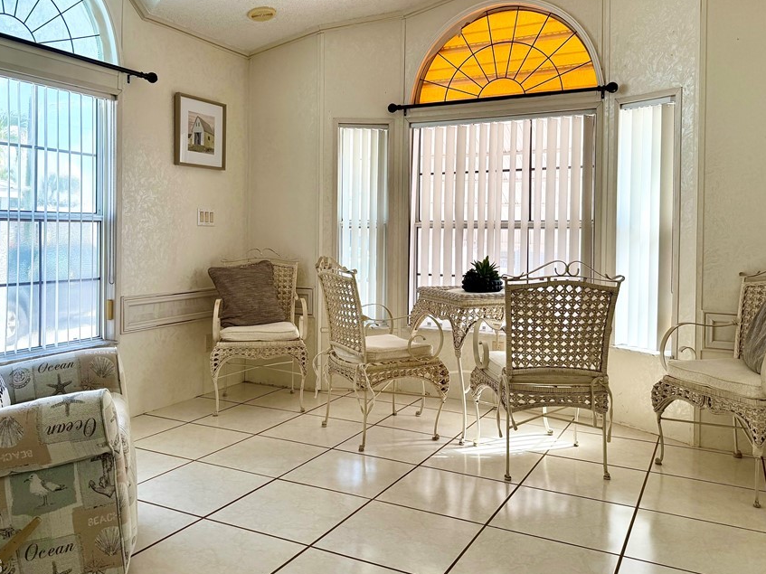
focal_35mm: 29
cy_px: 239
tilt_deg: +0.1
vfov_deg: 48.0
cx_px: 355
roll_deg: +0.2
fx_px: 642
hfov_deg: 61.6
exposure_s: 1/584
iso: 100
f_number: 1.78
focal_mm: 6.76
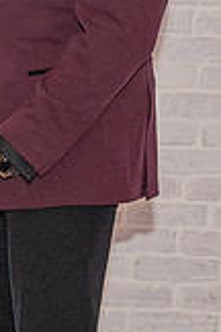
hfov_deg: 4.8
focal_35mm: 258
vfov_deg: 8.0
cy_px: 176
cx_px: -642
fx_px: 2376
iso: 800
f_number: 3.5
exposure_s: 1/200
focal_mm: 35
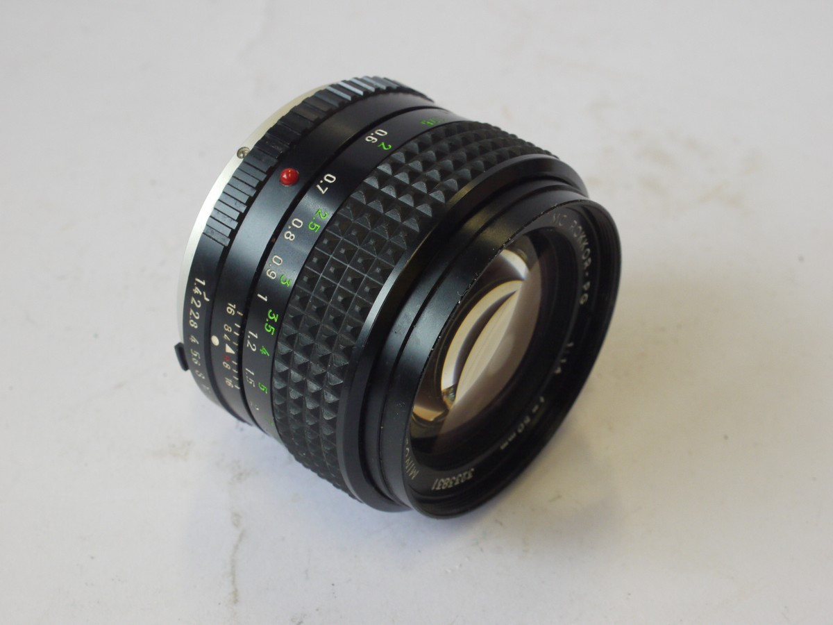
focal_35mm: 60
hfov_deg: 32.2
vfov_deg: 24.4
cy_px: 312
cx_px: 416
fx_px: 1444
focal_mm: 30
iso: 800
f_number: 9
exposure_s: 1/100
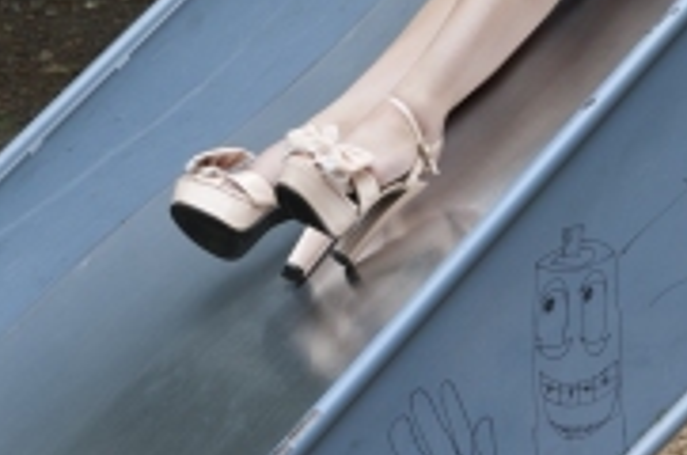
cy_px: -207
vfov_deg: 7.2
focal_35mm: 186
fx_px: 3543
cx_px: 767
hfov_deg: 10.9
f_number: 10
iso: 250
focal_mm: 56
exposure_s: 1/125
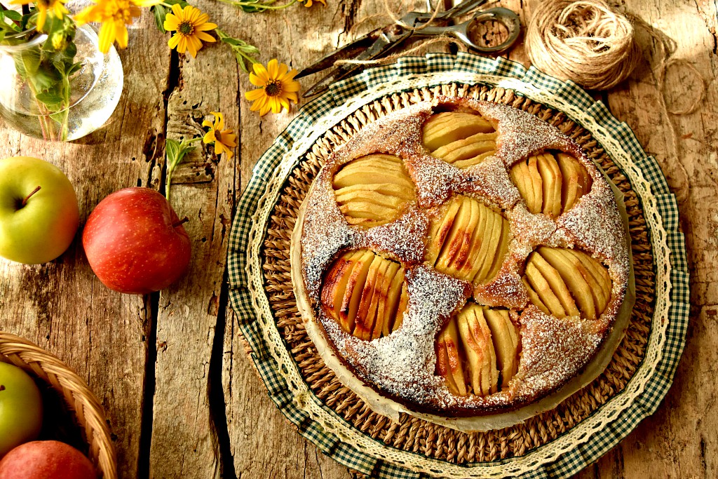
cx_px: 359
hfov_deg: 42.3
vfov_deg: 29.0
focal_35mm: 46
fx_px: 927
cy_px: 240
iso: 500
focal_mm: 31
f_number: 5
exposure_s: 1/500
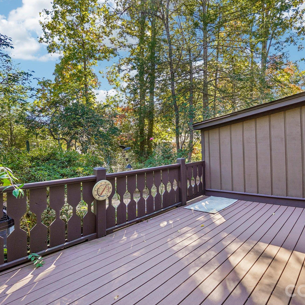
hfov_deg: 73.8
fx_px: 199
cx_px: 187
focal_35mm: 20
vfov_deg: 74.8
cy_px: 149
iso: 160
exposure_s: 1/30
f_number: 8
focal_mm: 10
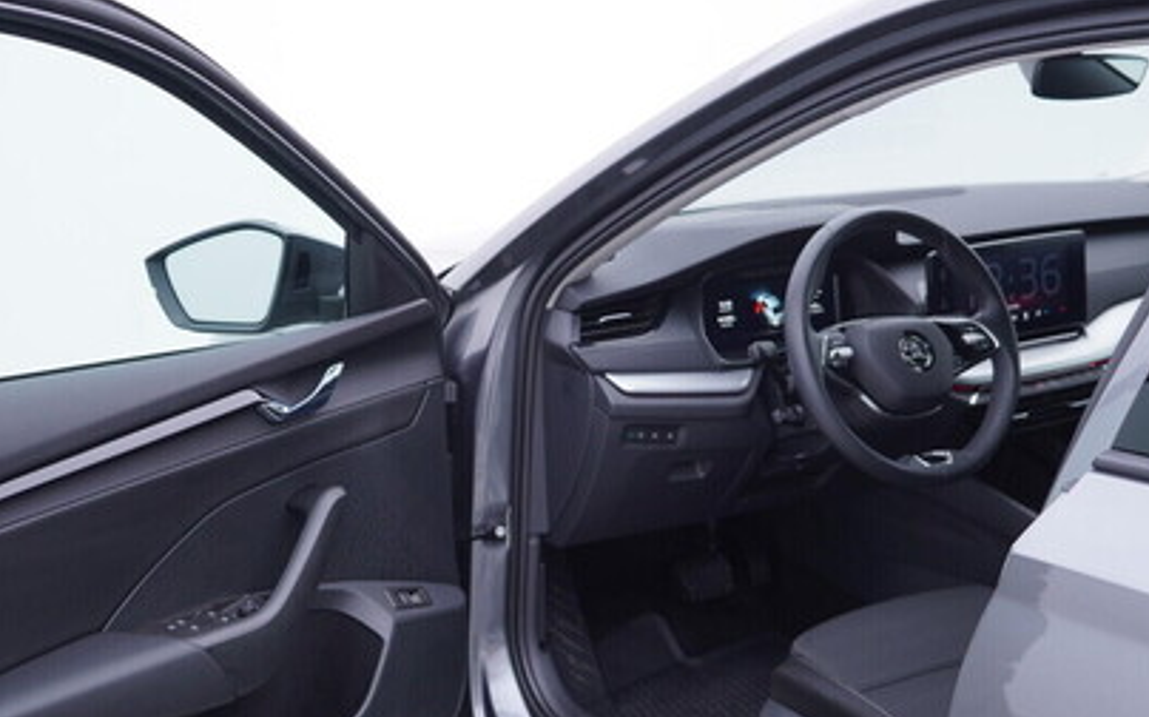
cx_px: 461
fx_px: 1565
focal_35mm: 50
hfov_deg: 40.1
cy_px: 471
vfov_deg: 25.7
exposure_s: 1/50
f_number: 3.2
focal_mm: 24
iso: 125
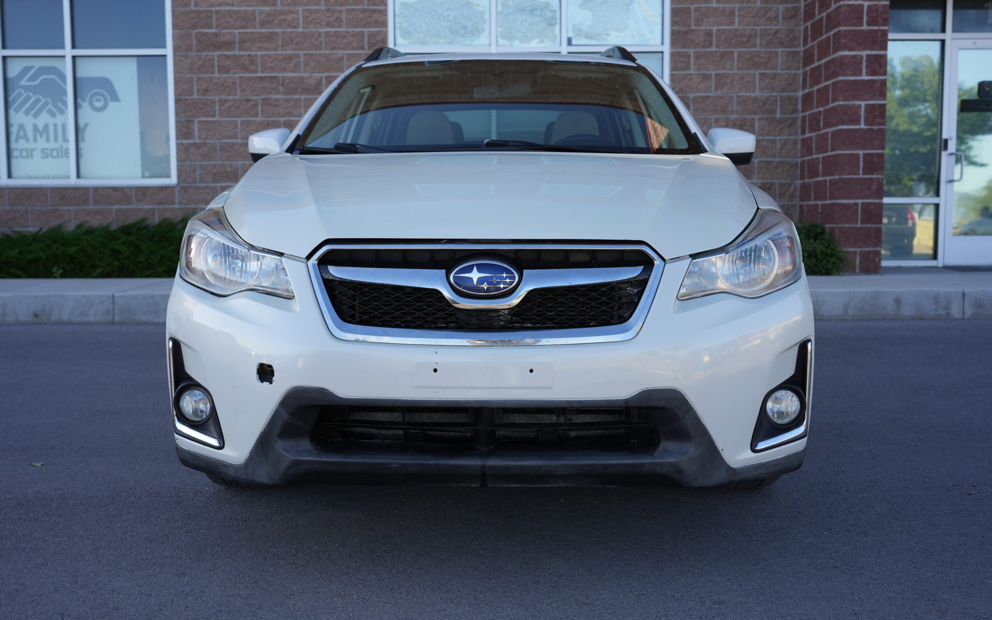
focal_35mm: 36
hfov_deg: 54.0
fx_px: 973
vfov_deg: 35.3
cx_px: 493
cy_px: 308
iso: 160
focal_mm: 35
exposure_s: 1/320
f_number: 4.5
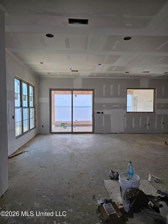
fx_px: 149
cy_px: 112
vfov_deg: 73.9
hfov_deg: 58.9
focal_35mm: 23
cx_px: 84
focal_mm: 6.3
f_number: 1.7
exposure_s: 1/180
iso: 12
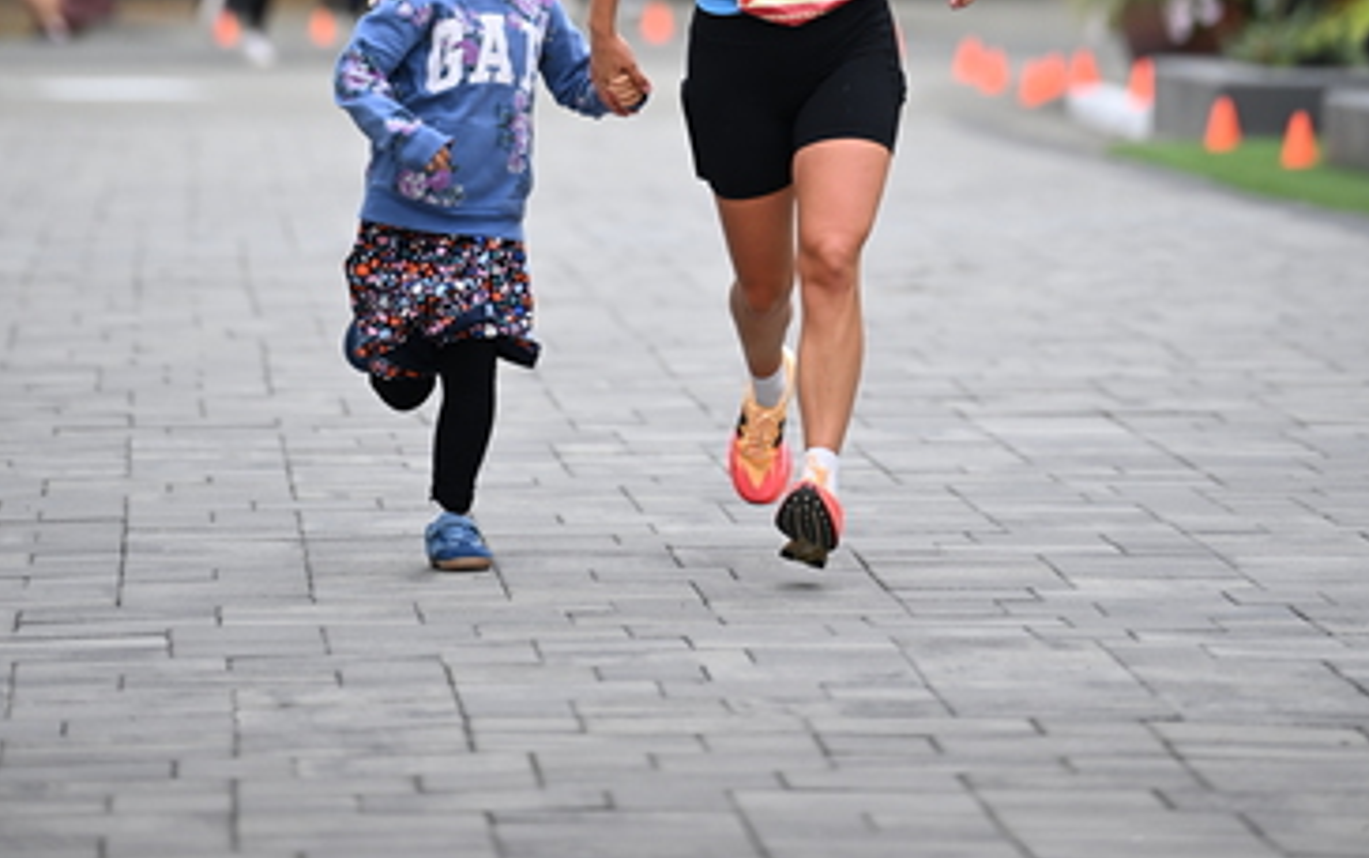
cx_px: 686
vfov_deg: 4.3
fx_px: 11498
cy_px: -151
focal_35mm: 308
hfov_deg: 6.8
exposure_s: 1/2000
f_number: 2.8
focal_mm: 200
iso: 640
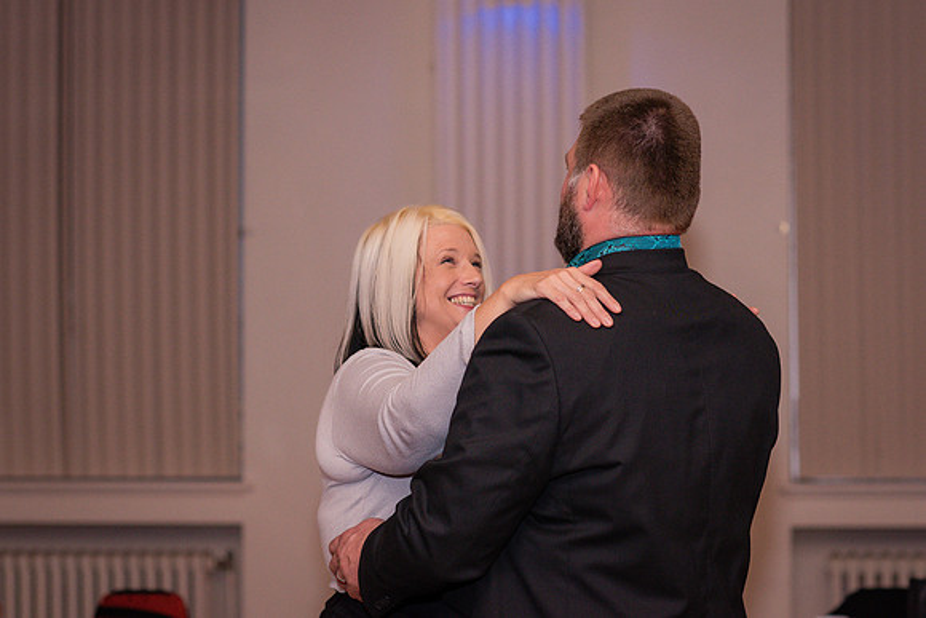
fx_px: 2762
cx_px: 518
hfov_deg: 19.0
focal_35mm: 107
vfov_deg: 12.8
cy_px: 238
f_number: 3.2
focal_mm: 85
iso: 640
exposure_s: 1/125
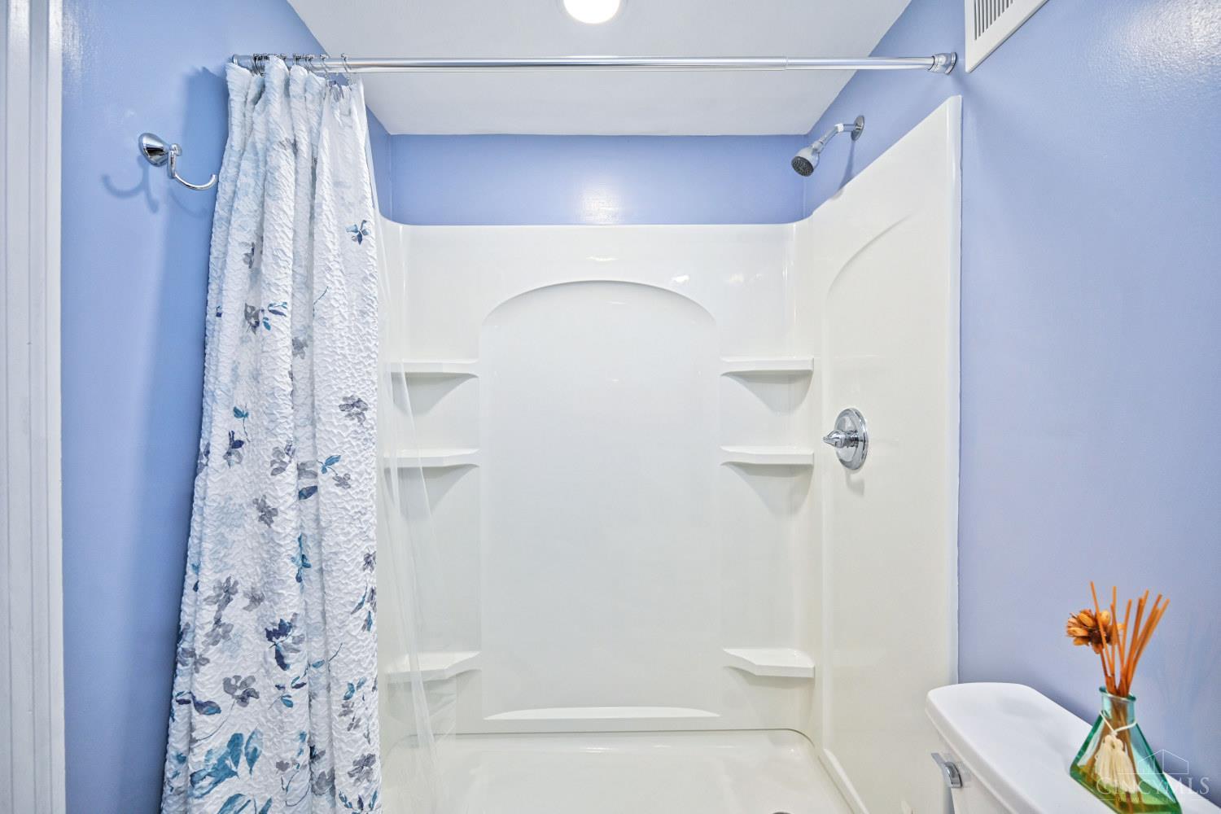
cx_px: 610
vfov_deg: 81.2
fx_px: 475
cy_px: 407
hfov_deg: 104.3
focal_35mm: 14
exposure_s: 1/60
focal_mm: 14
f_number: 4
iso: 220
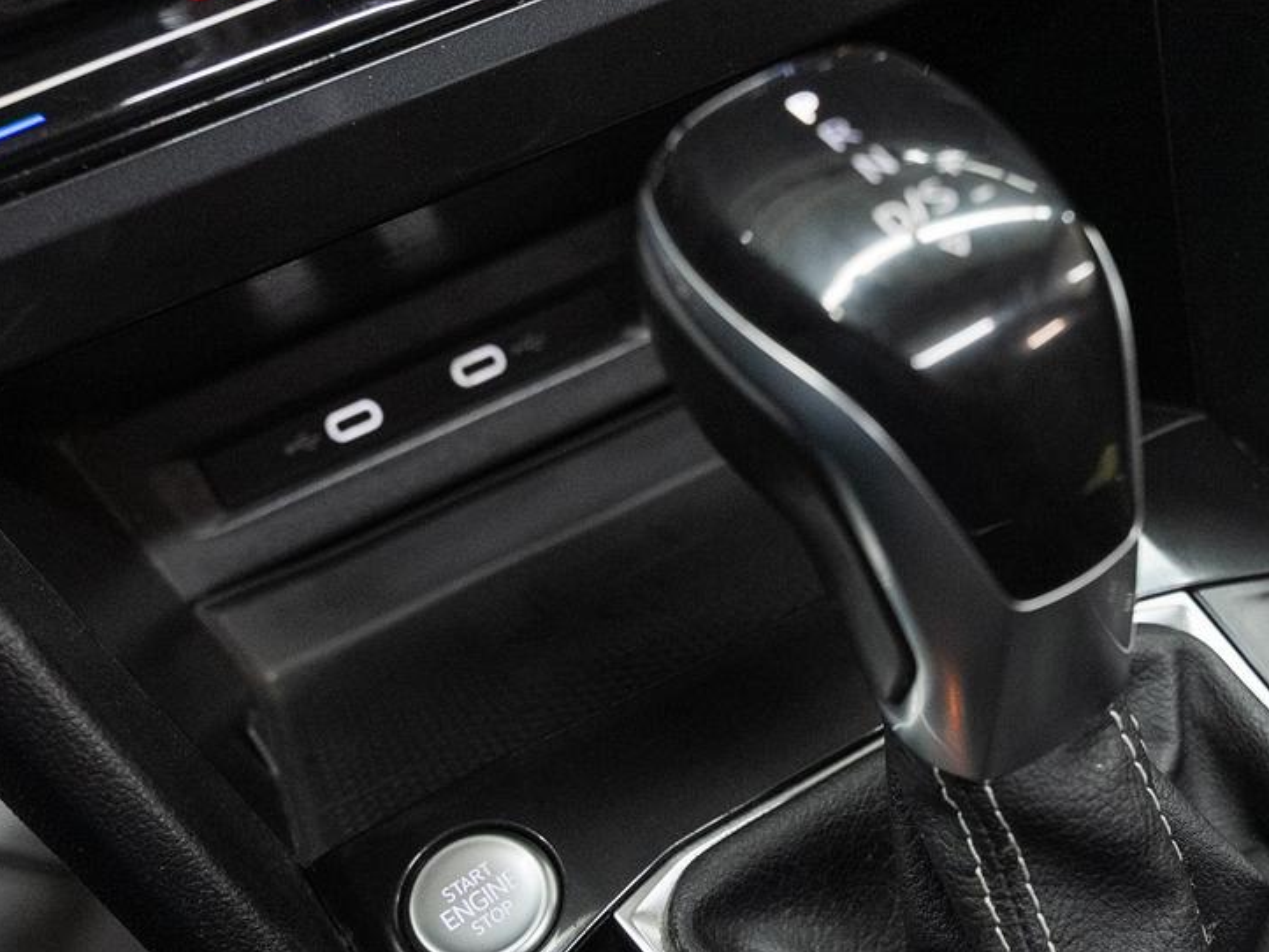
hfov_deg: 39.9
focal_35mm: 46
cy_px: 815
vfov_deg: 30.4
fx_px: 1687
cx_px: 974
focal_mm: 24
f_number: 5
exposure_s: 1/40
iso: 1250
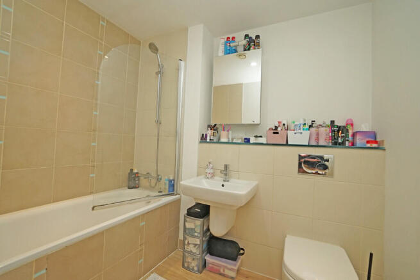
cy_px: 140
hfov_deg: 100.4
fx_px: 175
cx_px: 210
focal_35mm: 15
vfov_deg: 77.4
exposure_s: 1/160
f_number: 4
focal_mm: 10
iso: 800
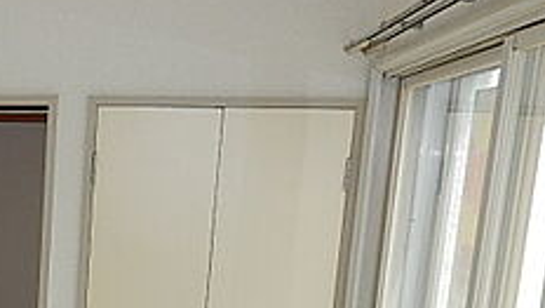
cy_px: 421
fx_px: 1085
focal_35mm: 75
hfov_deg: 25.6
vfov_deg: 15.3
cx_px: -92
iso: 125
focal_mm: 4.5
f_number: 3.4
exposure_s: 1/160
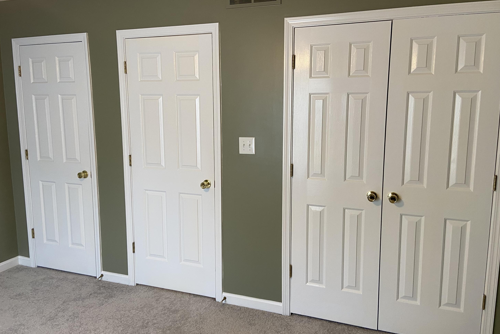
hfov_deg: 65.5
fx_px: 389
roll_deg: +0.2
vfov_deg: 46.4
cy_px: 163
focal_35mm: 28
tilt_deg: -8.1
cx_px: 255
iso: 100
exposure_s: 1/60
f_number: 1.8
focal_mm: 4.25
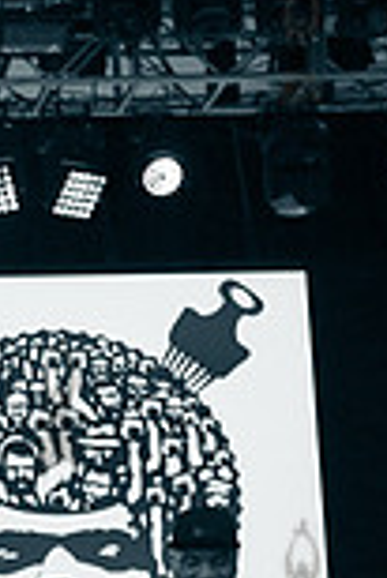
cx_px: -428
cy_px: 584
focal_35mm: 137
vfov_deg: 14.7
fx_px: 2204
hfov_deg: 9.3
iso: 500
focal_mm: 35
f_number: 2
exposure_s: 1/4000
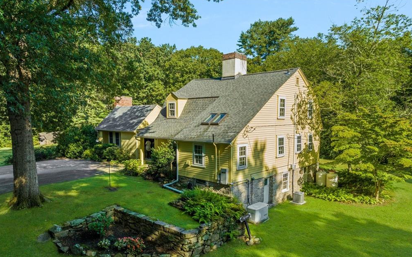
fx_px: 292
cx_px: 202
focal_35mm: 26
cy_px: 155
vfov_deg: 47.3
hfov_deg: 70.4
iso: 100
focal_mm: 12.29
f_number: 2.8
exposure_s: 1/800
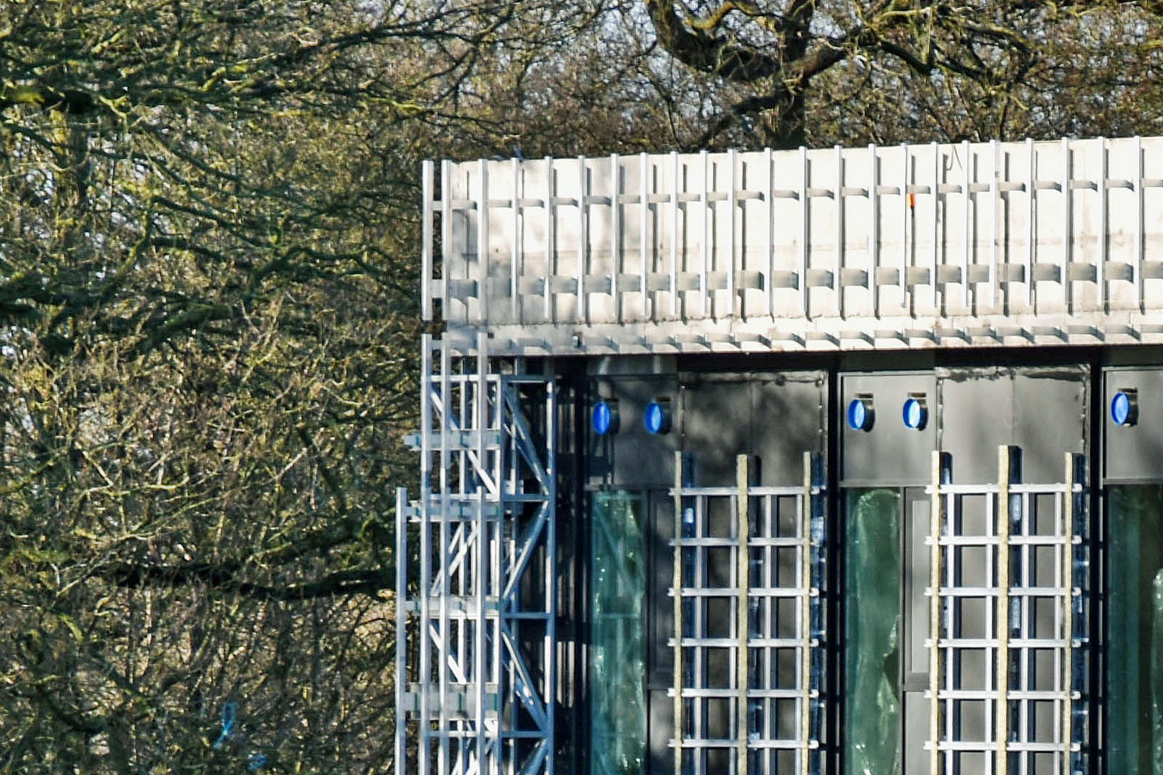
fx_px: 20220
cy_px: 1308
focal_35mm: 626
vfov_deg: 2.2
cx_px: 1033
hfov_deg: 3.3
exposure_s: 1/200
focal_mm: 112
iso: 100
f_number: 7.1
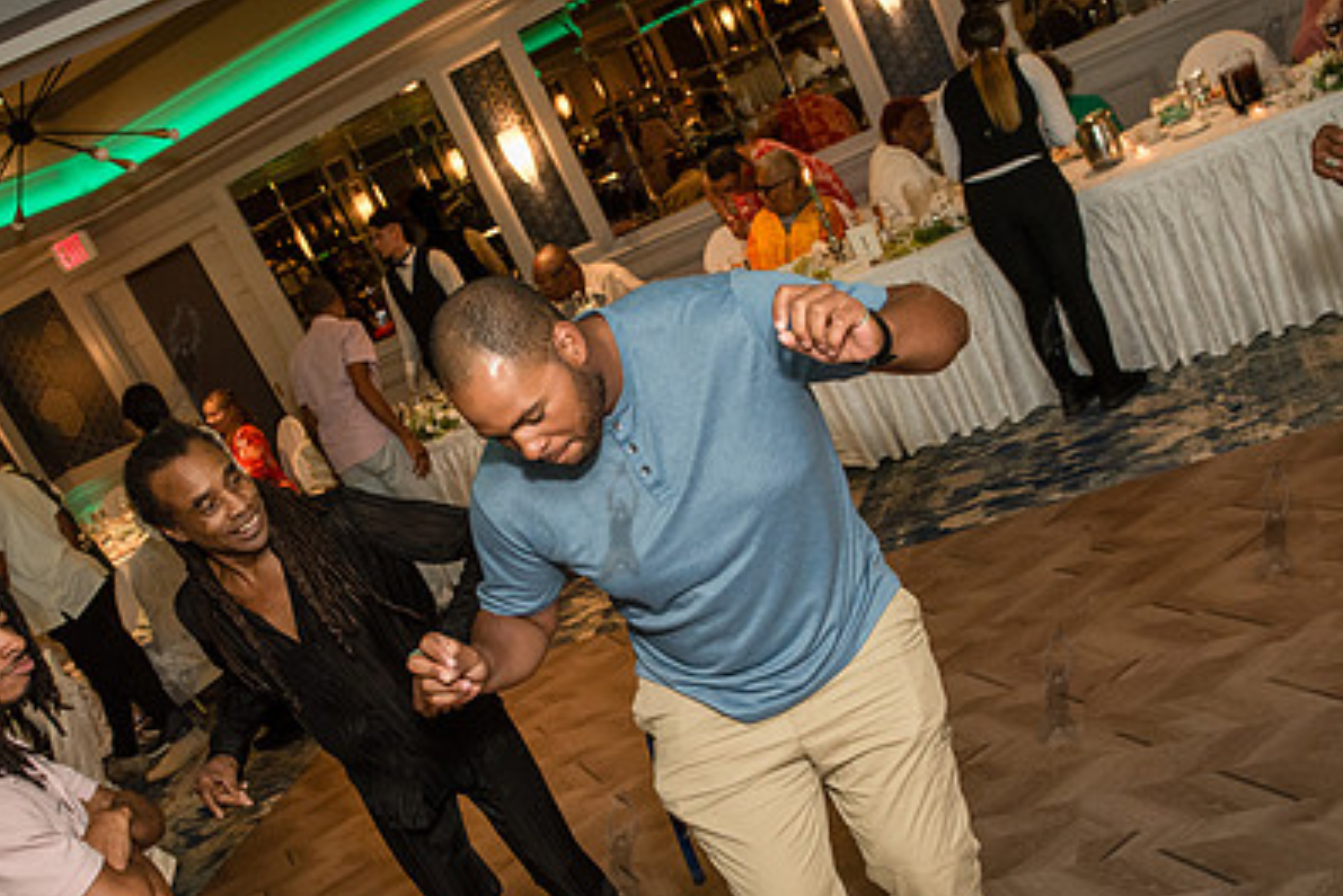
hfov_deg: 50.6
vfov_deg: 35.0
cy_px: 519
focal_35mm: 38
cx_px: 619
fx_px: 1418
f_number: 3.5
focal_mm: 26
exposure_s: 1/160
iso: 1600
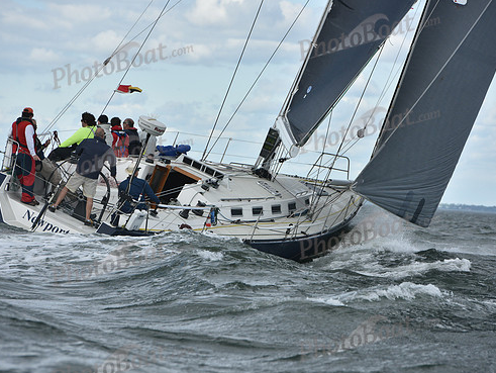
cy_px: 195
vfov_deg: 6.6
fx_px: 3255
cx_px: 246
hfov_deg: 8.7
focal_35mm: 227
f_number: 7.1
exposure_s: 1/1000
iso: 320
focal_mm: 200
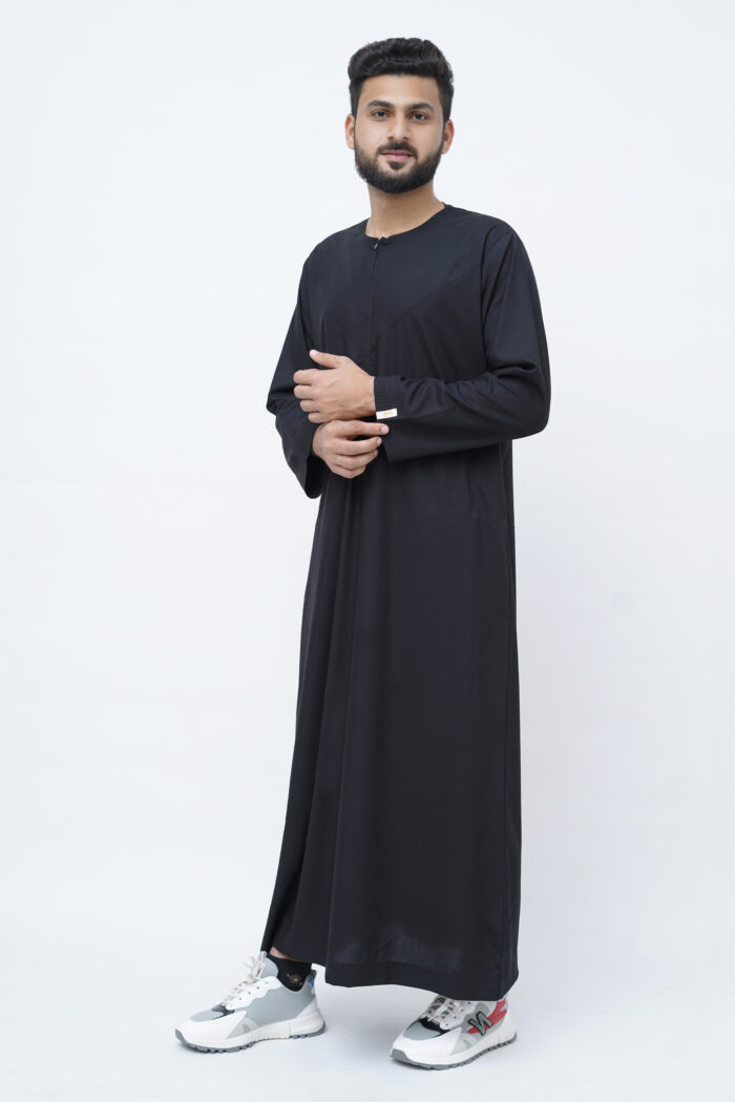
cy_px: 551
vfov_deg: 39.6
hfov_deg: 27.0
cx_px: 368
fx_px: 1530
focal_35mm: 50
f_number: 4
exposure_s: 1/125
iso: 100
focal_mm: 50
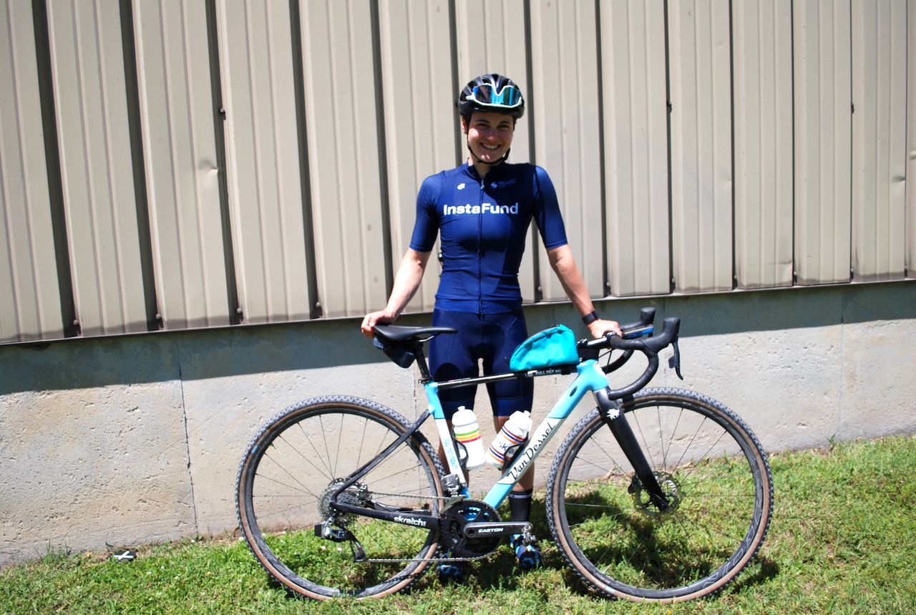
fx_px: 765
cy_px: 308
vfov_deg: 43.8
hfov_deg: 61.8
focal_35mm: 30
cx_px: 458
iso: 100
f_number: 3.8
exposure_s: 1/800
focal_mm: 20
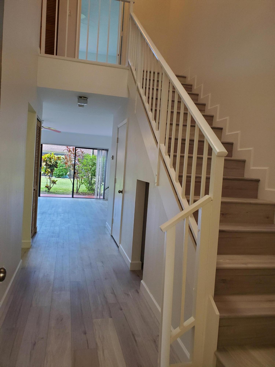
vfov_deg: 67.3
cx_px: 138
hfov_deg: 53.1
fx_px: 275
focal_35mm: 26
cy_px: 184
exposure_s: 1/120
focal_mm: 4.3
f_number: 2.4
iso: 200
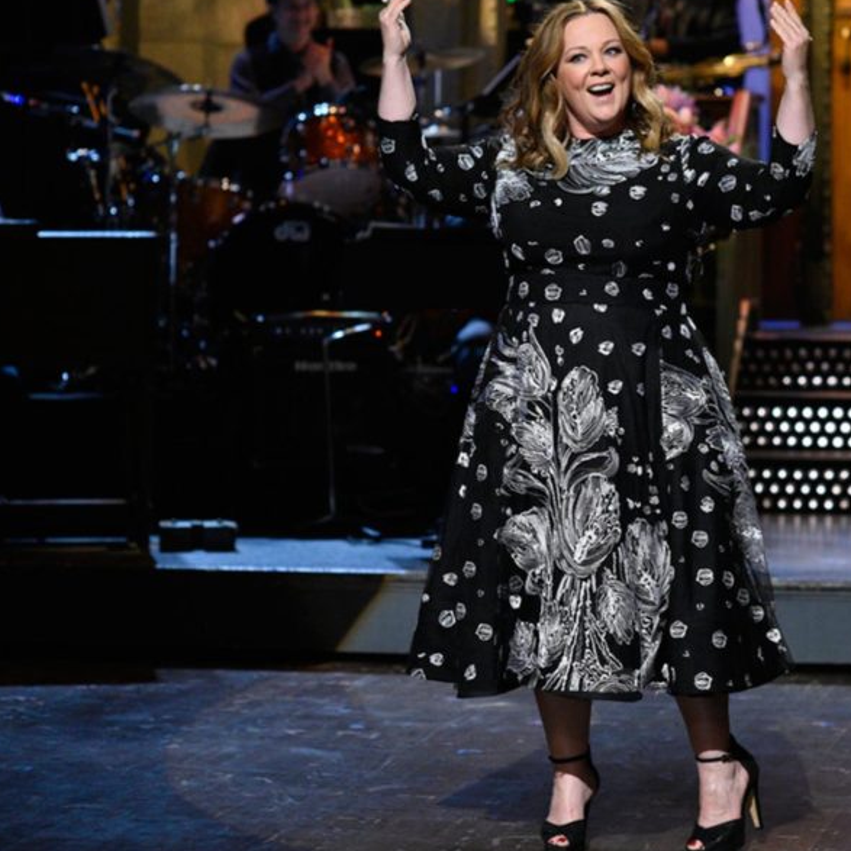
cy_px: 362
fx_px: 3505
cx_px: 590
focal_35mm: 126
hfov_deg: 13.8
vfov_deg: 13.8
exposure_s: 1/200
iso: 3200
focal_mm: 85
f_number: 4
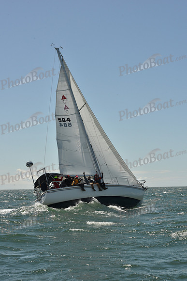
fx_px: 545
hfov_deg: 19.5
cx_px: 94
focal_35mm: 70
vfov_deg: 28.8
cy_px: 140
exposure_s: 1/800
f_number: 13
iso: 320
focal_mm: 70
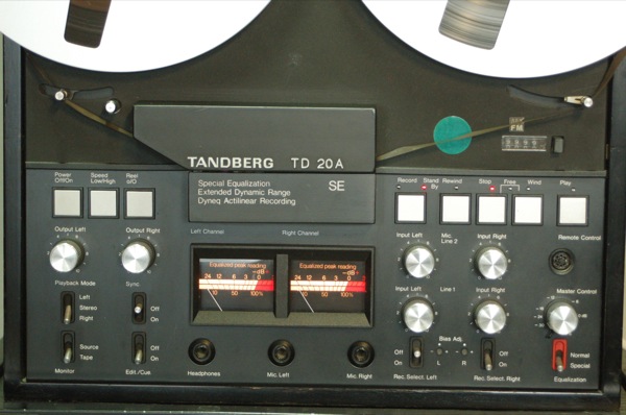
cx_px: 313
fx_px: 1771
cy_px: 208
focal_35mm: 102
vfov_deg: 13.4
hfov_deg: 20.0
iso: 1600
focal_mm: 68
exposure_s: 1/6
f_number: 5.6
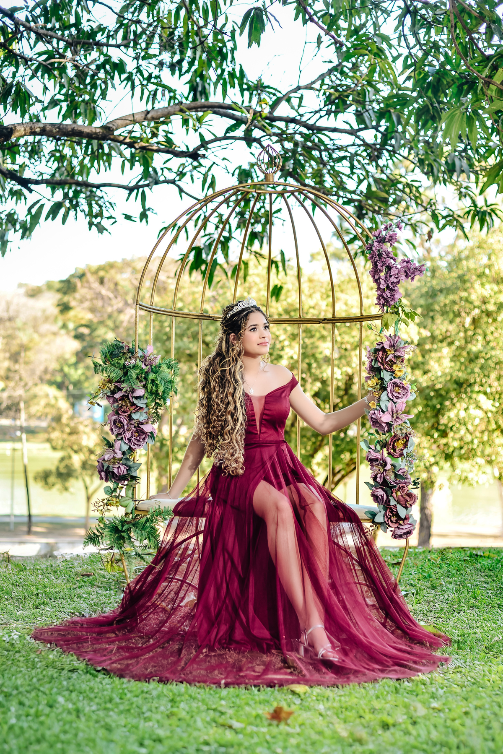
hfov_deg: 27.0
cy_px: 377
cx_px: 252
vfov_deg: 39.6
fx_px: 1047
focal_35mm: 50
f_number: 2.2
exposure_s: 1/200
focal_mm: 50
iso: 125
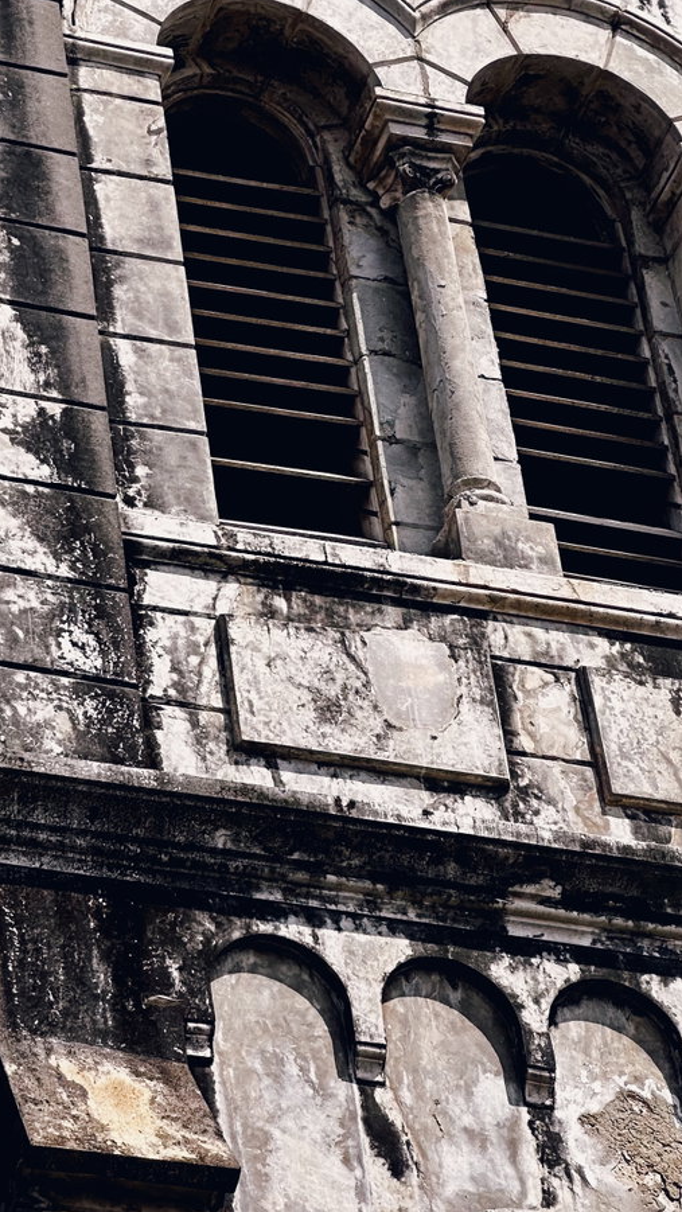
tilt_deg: +43.3
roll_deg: +6.1
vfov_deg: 14.3
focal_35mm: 149
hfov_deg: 8.1
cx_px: -12
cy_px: 223
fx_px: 4789
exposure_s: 1/579
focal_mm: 9
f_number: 2.8
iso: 32
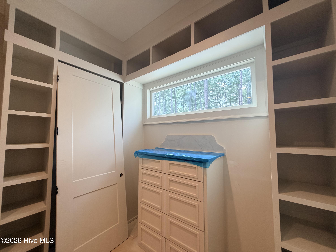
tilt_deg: +2.9
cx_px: 168
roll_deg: +0.7
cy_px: 126
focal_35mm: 14
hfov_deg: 102.1
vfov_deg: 85.7
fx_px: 136
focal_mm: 2.22
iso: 200
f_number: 2.2
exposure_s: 1/120
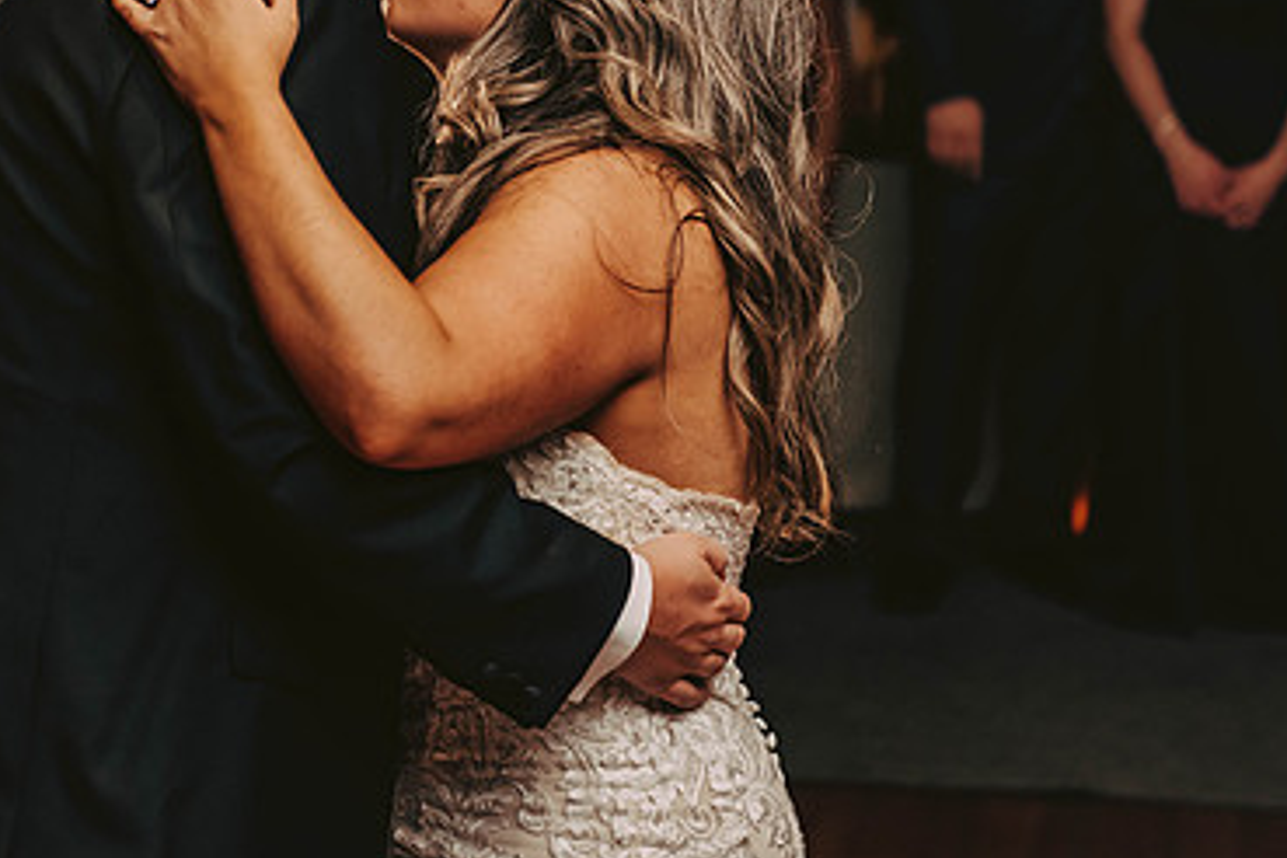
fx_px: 3932
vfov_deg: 12.4
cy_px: 263
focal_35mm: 110
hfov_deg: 18.6
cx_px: 467
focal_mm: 70
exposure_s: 1/200
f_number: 3.2
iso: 2000
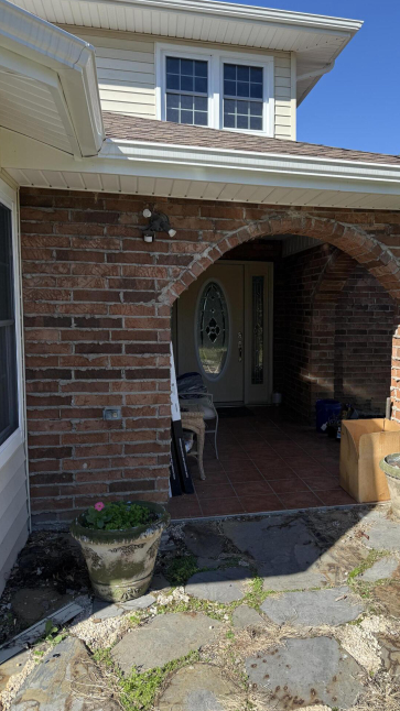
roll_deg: -2.0
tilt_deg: -5.6
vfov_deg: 69.9
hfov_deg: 42.3
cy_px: 359
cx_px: 267
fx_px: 510
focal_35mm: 27
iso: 80
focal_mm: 6.76
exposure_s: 1/2053
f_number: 1.78
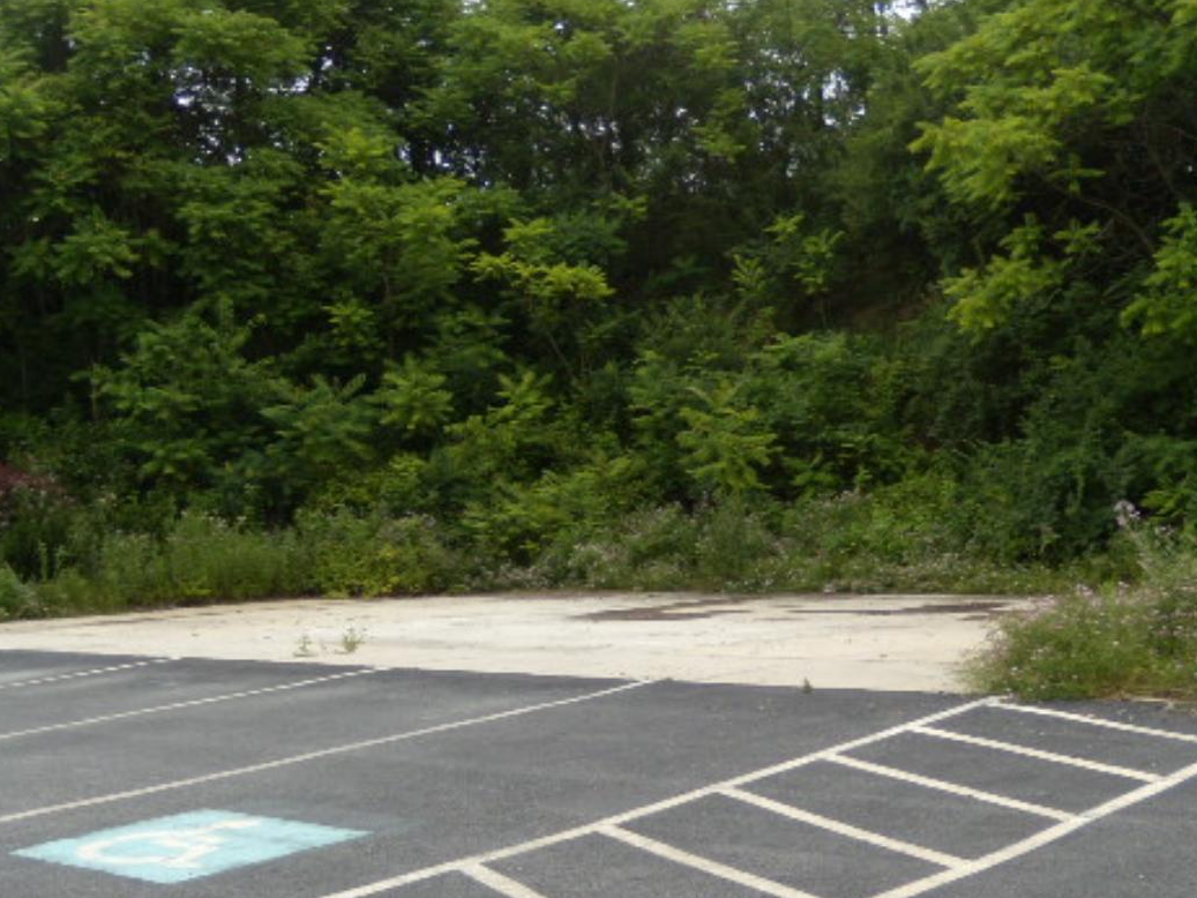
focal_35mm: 50
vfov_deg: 29.0
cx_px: 649
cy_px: 582
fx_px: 1729
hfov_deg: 38.2
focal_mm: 6.4
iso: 80
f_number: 3.6
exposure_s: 1/125
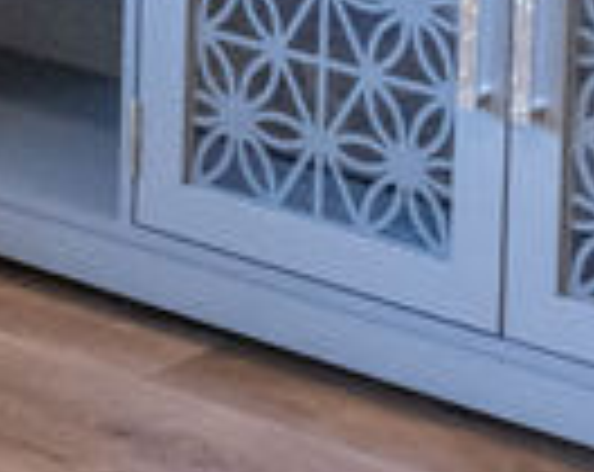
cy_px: -690
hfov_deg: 7.2
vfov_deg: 5.8
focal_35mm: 257
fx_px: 4508
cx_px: -734
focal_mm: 35
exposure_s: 1/250
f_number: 3.2
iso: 1000
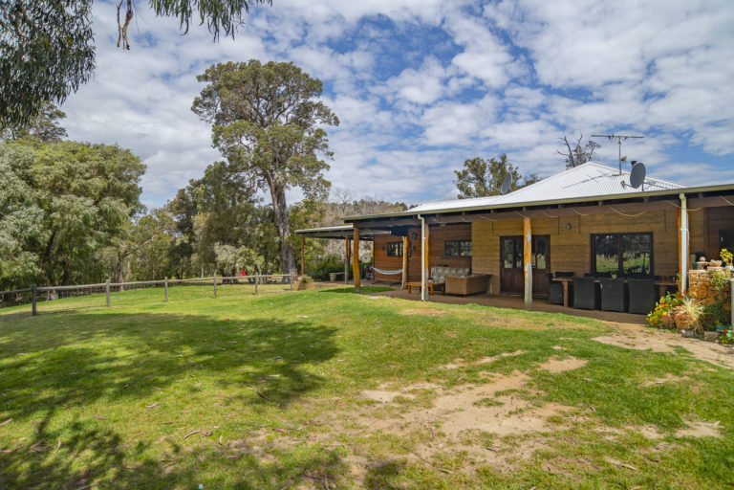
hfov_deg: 90.0
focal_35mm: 18
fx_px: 367
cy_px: 245
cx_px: 367
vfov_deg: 67.4
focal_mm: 18
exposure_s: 1/250
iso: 64
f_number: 8
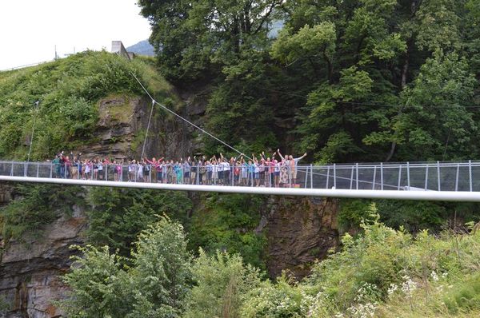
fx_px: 559
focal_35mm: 42
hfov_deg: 46.5
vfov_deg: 31.8
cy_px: 159
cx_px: 240
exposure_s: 1/125
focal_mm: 28
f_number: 5.6
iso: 220
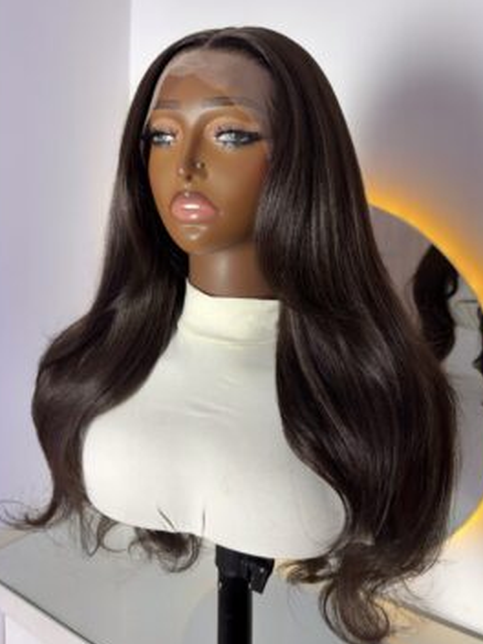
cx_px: 239
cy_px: 289
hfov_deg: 45.4
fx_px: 577
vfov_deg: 58.2
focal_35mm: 31
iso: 125
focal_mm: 5.96
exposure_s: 1/100
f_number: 1.6
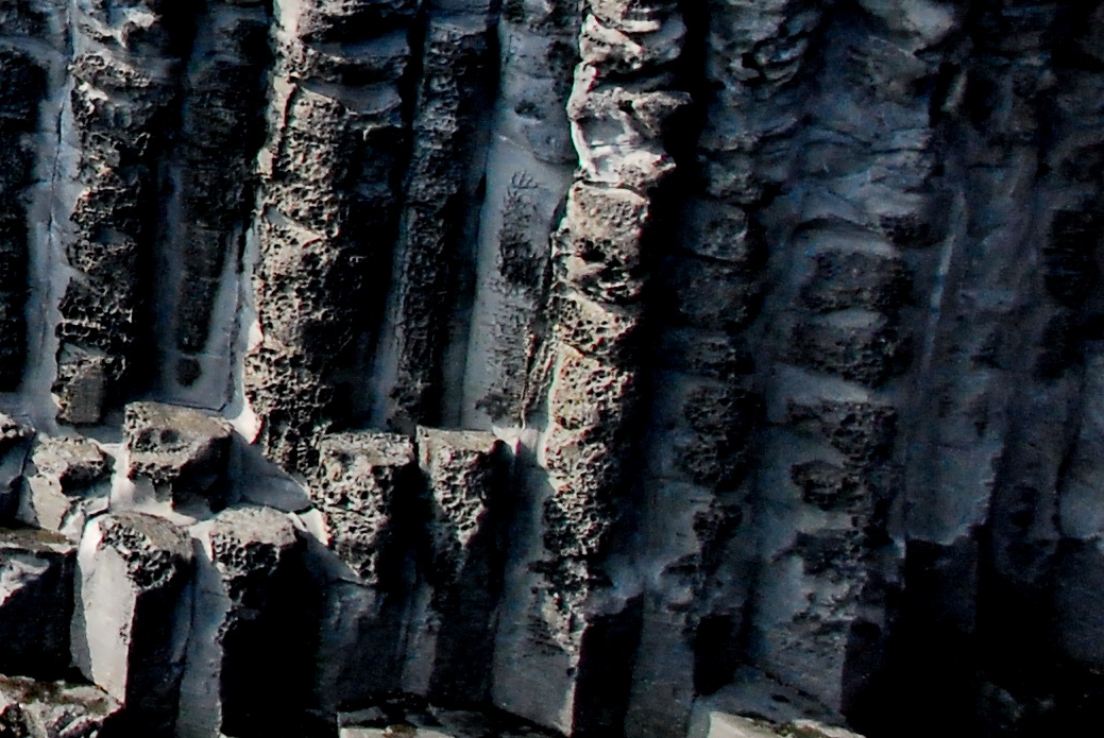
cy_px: -247
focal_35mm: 123
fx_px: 3776
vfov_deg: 10.9
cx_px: -787
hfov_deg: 14.8
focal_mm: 22
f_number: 7.1
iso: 800
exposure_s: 1/800
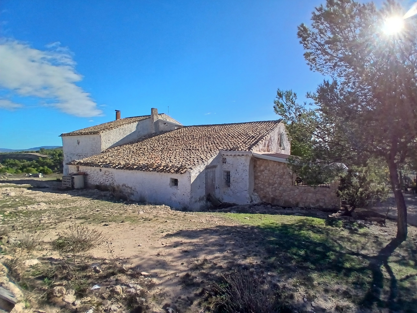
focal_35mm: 17
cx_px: 208
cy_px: 156
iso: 50
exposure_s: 1/1362
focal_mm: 1.4
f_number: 2.2
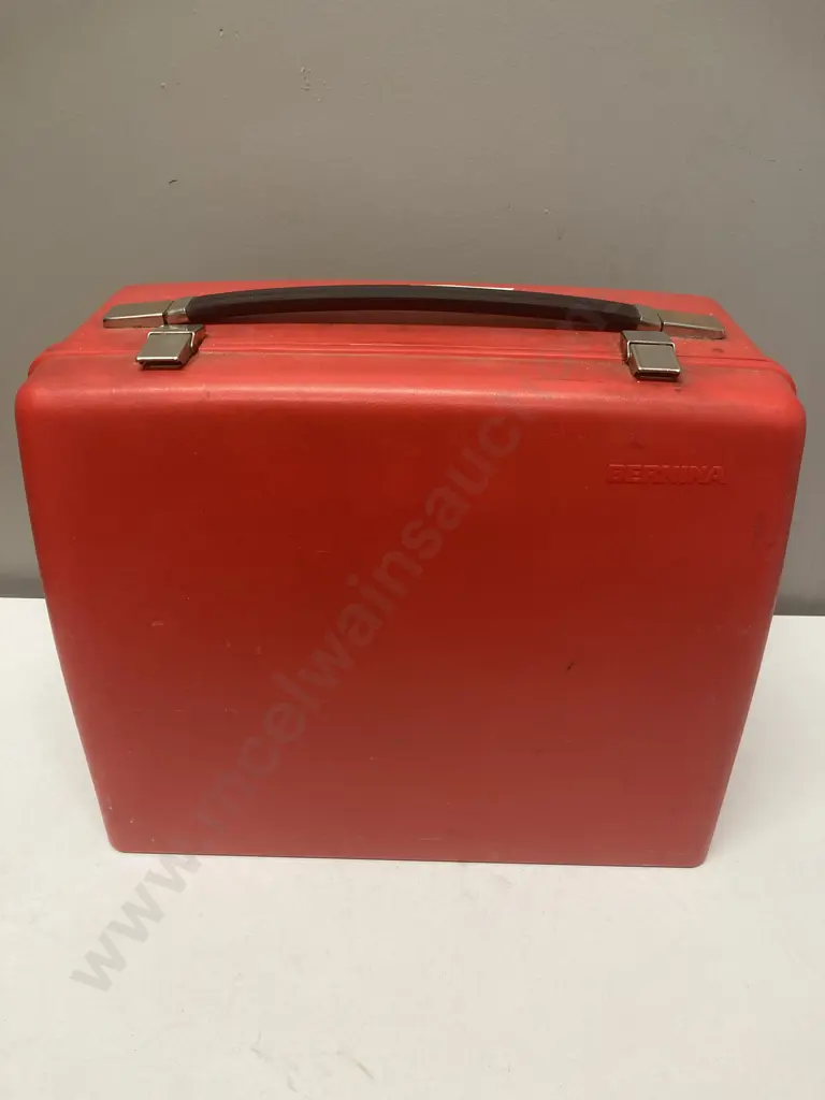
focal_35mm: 28
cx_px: 412
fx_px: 890
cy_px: 550
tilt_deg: -30.6
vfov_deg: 63.4
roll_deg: -1.1
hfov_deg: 49.7
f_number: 1.8
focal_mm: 3.99
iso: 100
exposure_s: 1/50
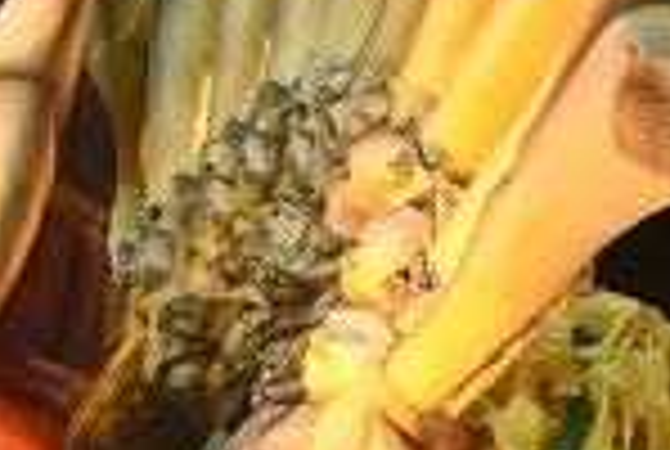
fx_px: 3096
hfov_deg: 10.8
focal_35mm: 166
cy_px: 1132
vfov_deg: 7.7
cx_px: 1502
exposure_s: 1/400
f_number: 4.5
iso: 6400
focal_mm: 31
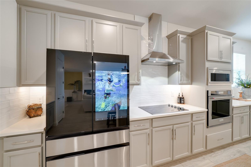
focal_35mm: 14
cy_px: 84
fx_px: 98
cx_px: 126
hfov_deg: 104.3
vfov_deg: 81.2
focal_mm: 14
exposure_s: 1/5
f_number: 8
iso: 100
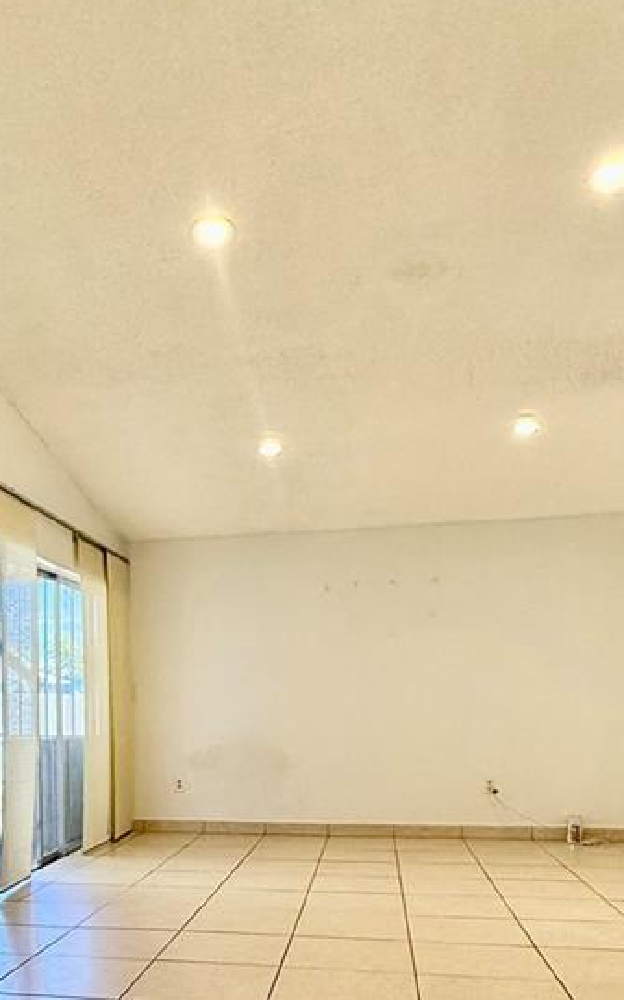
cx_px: 168
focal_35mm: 33
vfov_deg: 55.7
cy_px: 735
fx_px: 899
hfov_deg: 37.5
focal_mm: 2.22
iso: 160
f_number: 2.2
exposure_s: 1/120
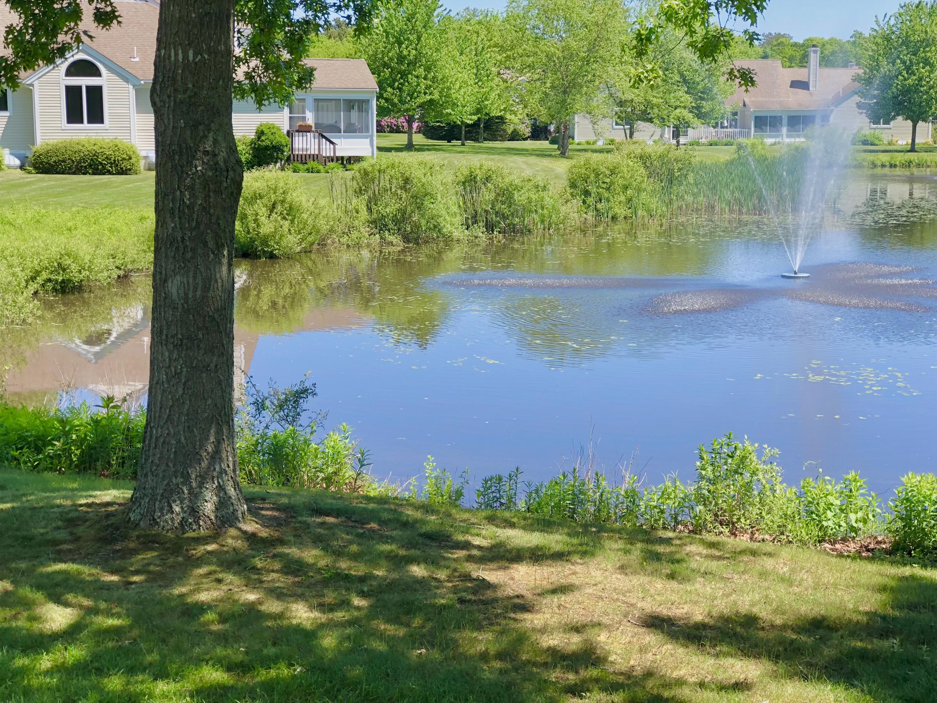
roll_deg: +0.3
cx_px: 468
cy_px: 352
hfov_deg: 33.8
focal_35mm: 57
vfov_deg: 25.7
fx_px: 1543
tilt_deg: -9.4
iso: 20
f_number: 2.8
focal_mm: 6.6
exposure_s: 1/249
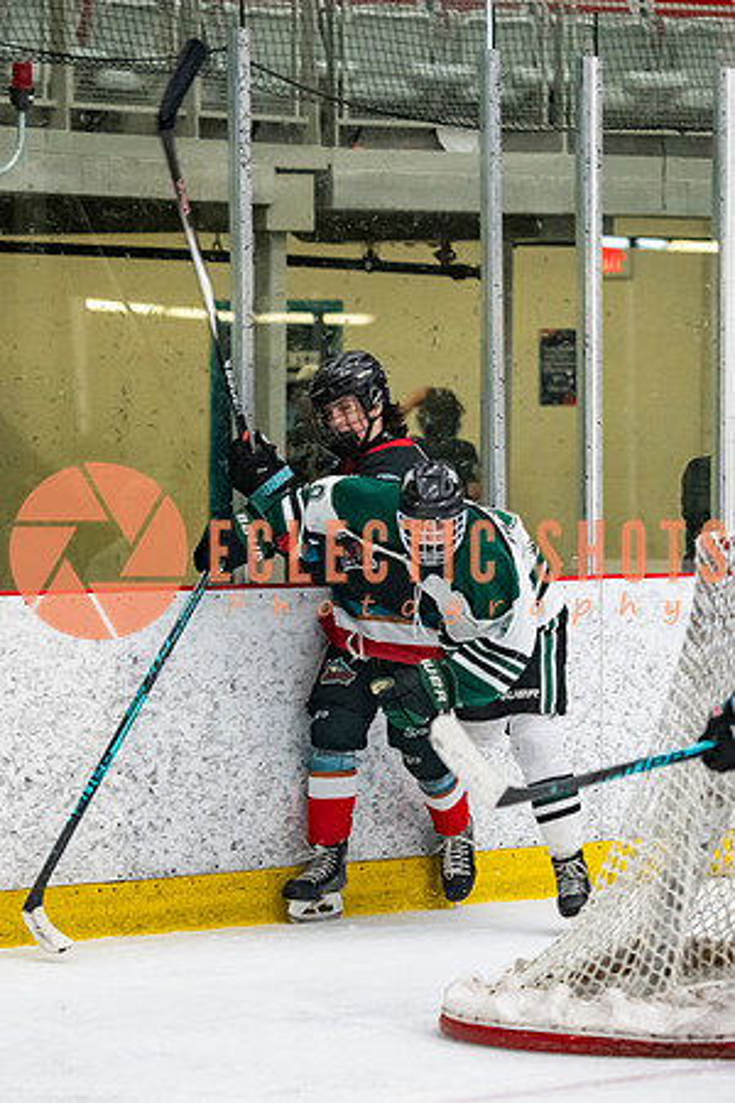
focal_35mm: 207
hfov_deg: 6.6
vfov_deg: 9.9
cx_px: 456
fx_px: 6333
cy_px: 626
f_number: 3.2
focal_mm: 112
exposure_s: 1/640
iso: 2000
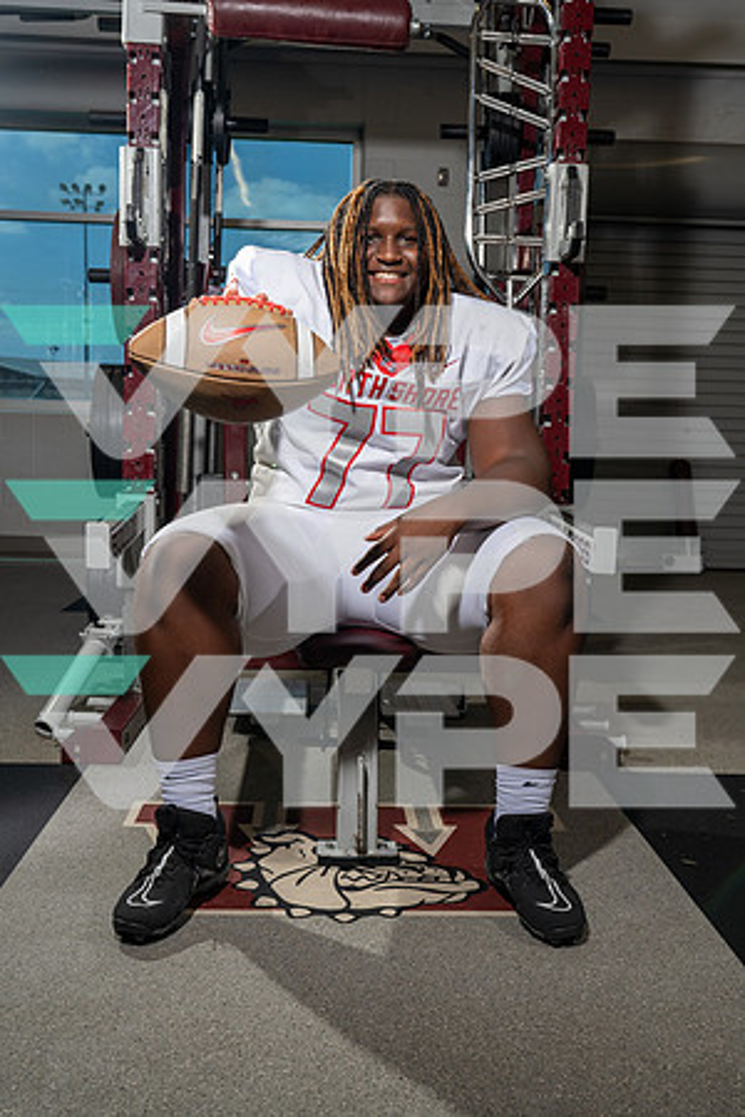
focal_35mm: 37
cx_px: 372
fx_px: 1148
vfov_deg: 51.9
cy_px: 558
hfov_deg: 35.9
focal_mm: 37
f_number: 8
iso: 320
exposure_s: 1/250
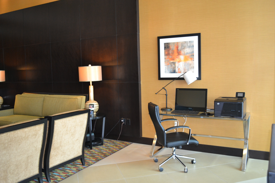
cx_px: 138
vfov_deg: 40.0
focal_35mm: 33
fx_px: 252
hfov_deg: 57.2
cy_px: 92
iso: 1000
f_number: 3.8
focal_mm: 22
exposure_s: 1/60
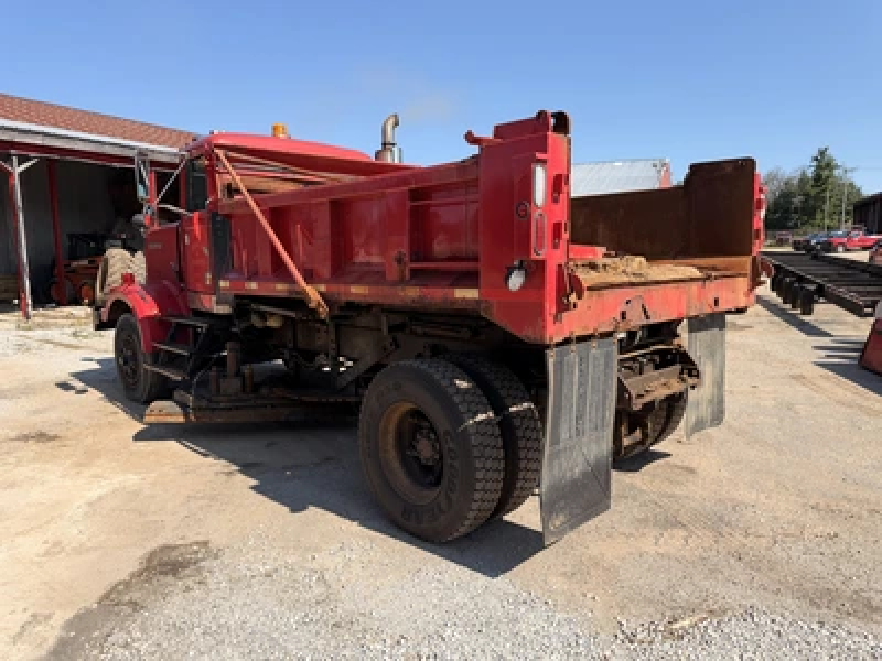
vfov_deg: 56.8
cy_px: 330
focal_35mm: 24
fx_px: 612
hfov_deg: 71.6
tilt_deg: -7.3
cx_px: 441
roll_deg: +1.1
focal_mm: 6.76
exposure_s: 1/3953
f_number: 1.78
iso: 80
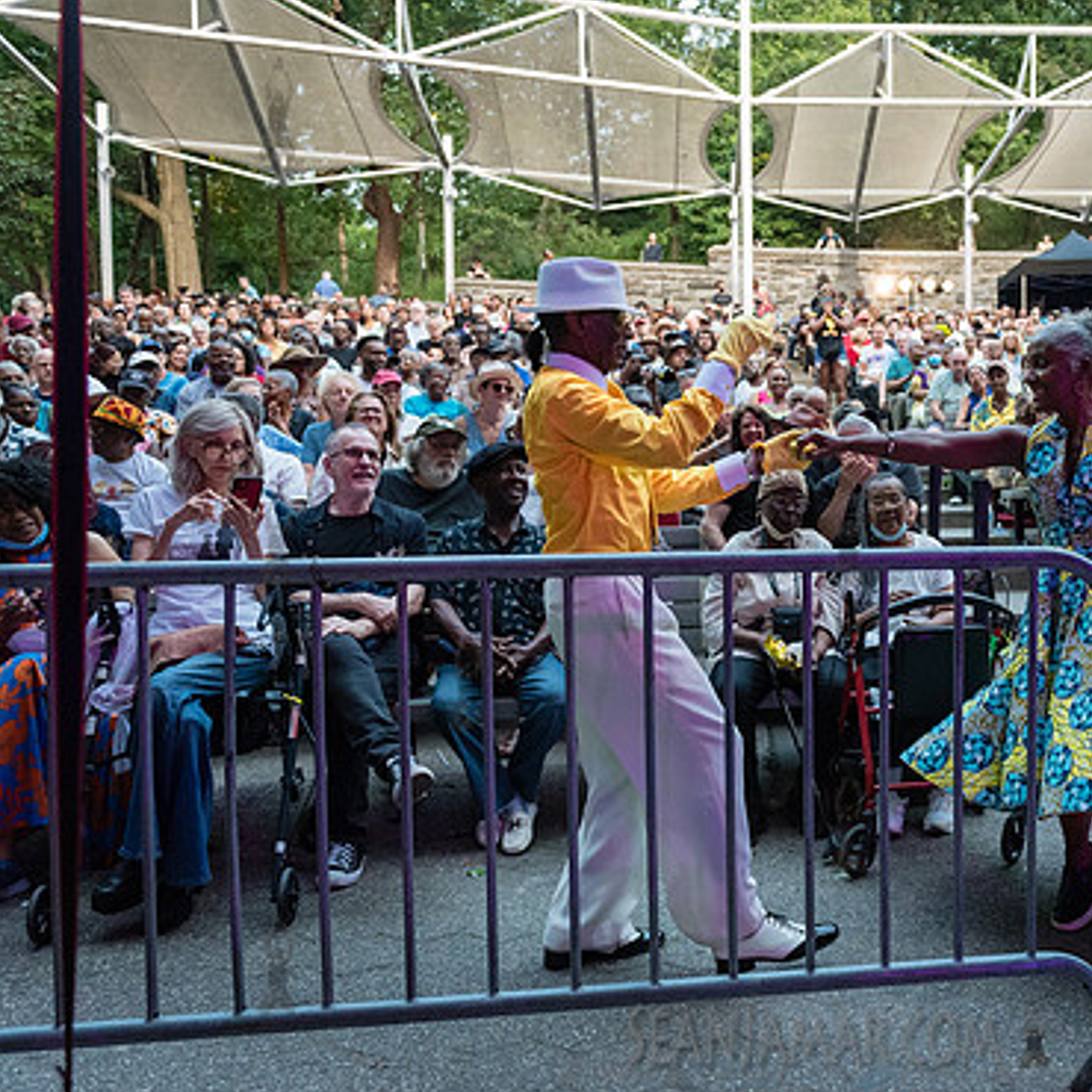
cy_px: 536
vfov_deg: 51.1
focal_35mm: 32
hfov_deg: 48.7
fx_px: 1142
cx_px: 847
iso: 5000
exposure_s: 1/250
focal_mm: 24
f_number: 3.5
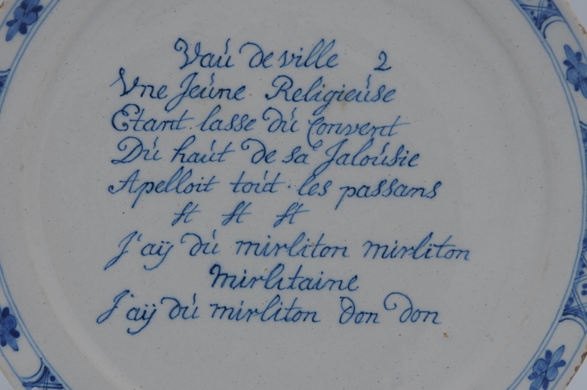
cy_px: 195
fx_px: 2565
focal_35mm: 158
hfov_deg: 13.1
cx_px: 294
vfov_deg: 8.7
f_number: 13
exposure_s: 1/30
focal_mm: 105
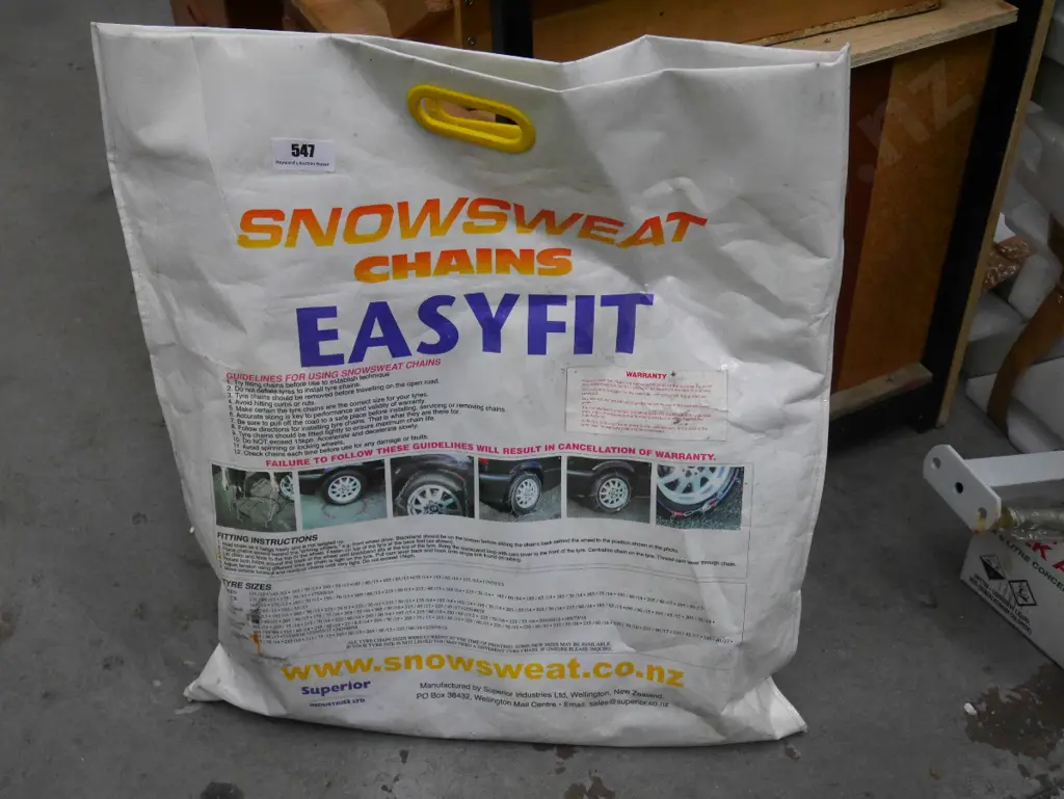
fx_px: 1230
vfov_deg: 36.0
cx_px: 532
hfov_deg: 46.8
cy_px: 400
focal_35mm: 40
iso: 3200
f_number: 4.6
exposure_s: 1/250
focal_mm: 20
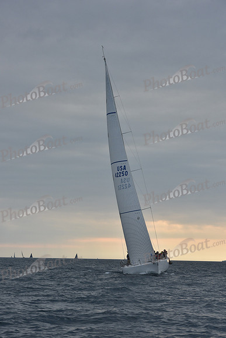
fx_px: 922
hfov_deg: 14.0
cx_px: 113
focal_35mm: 98
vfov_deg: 20.8
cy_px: 169
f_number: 8
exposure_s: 1/800
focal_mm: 98
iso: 400
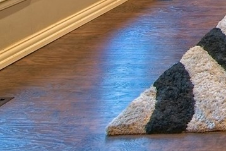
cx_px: 471
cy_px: -155
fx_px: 571
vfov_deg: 13.0
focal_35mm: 91
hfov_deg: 16.3
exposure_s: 1/8
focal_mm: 16
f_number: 5
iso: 400
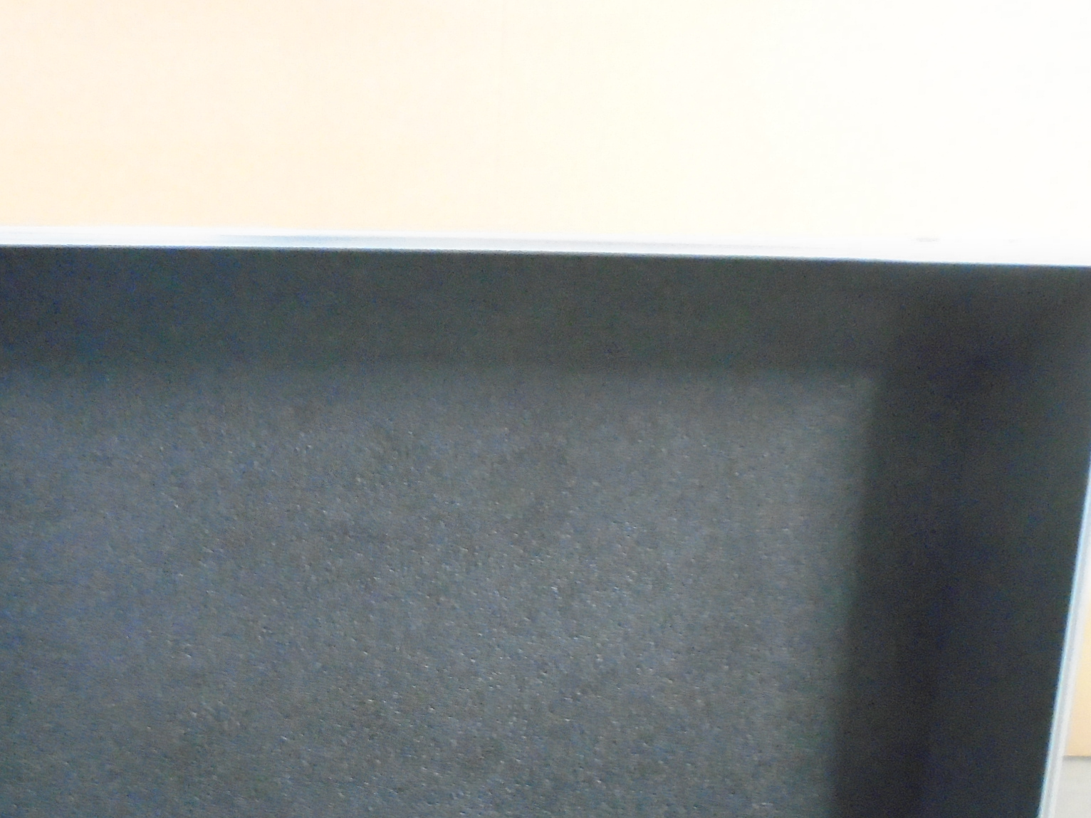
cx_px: 365
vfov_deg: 32.3
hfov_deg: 42.4
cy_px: 607
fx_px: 1387
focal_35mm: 44
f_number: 3.2
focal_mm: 4.6
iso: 800
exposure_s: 1/4
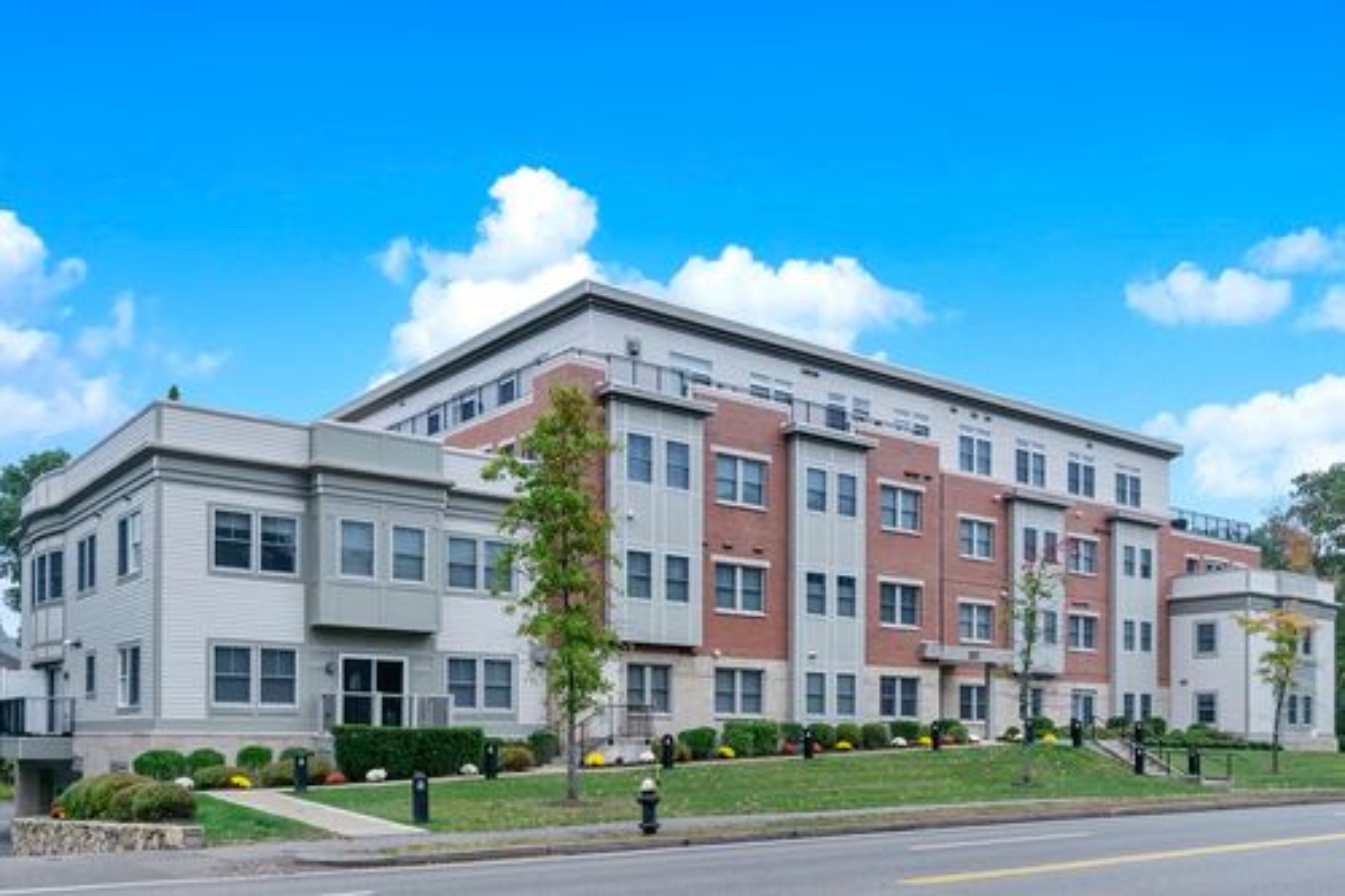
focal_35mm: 30
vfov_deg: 43.6
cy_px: 448
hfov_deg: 61.9
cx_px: 672
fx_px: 1120
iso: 200
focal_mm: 20
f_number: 5.6
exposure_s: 1/320
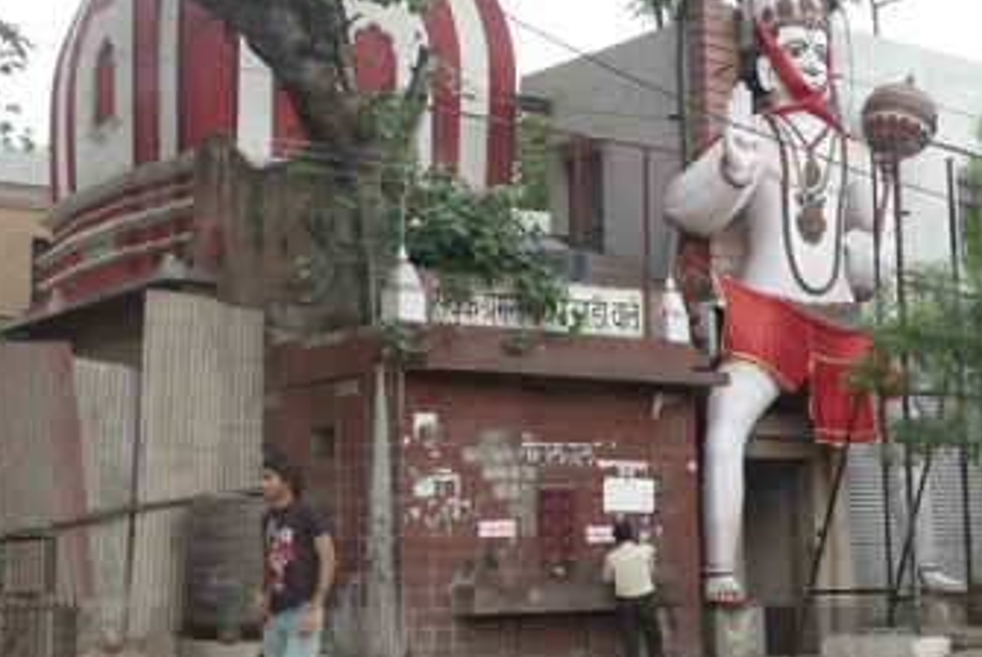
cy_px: 320
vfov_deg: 20.4
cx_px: 569
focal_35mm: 67
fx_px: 1829
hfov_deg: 30.0
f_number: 3.5
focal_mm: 5.3
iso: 100
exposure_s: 1/160
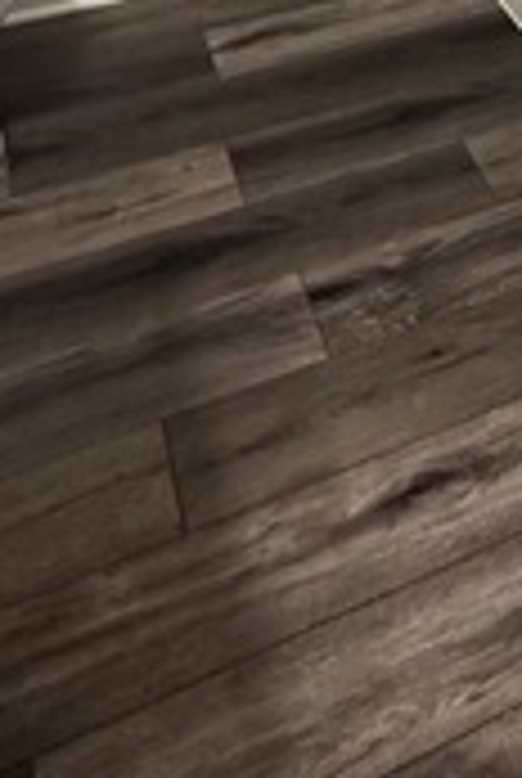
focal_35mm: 56
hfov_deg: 22.9
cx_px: 572
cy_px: -281
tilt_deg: -20.0
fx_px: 1213
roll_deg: -3.0
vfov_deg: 28.1
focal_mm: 2.22
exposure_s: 1/60
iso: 400
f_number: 2.2
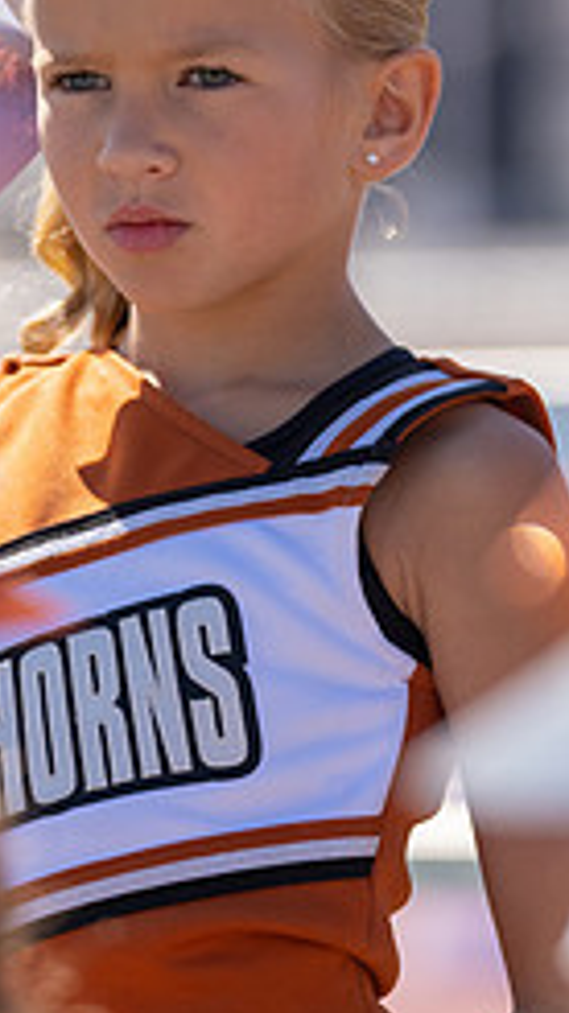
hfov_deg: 3.4
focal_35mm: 361
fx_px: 9703
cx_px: 317
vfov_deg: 6.0
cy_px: 286
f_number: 2.8
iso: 100
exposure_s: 1/1600
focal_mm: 146
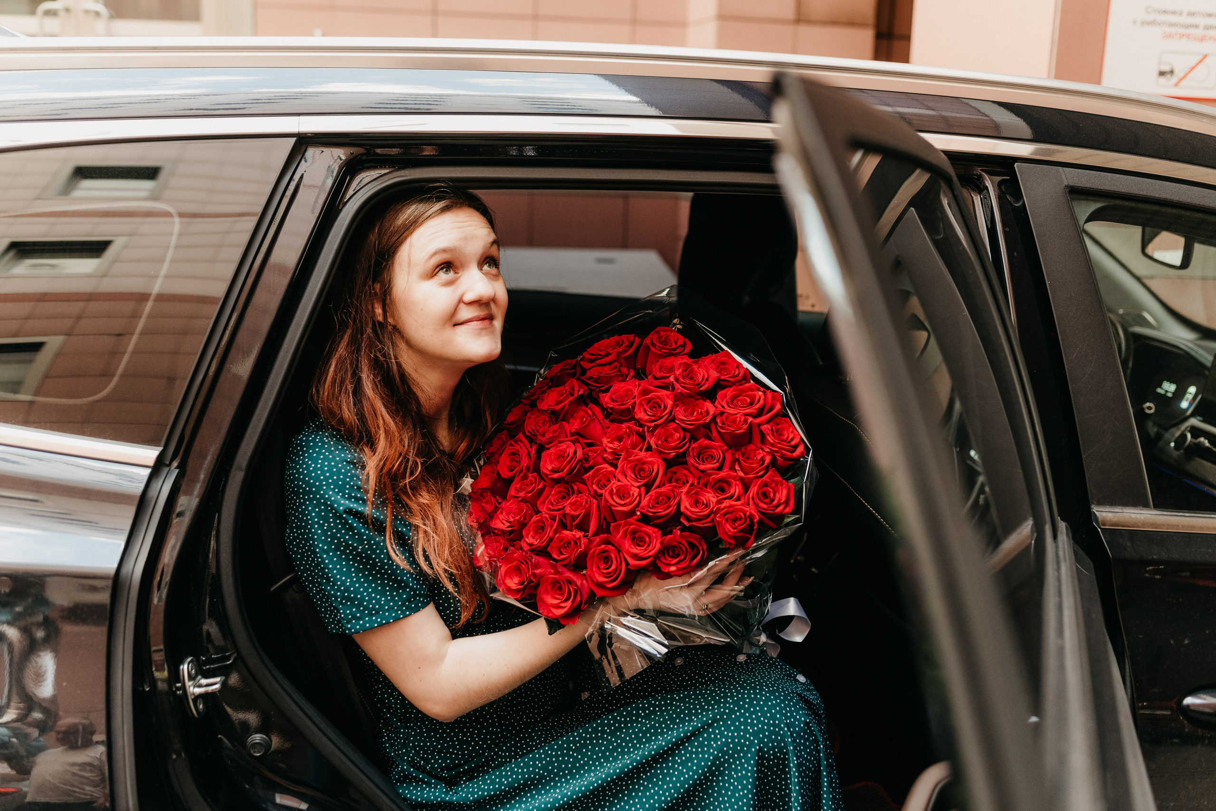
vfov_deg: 37.9
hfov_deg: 54.4
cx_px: 608
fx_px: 1182
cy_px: 406
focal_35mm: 35
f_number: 2.8
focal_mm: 35
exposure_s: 1/160
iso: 1250
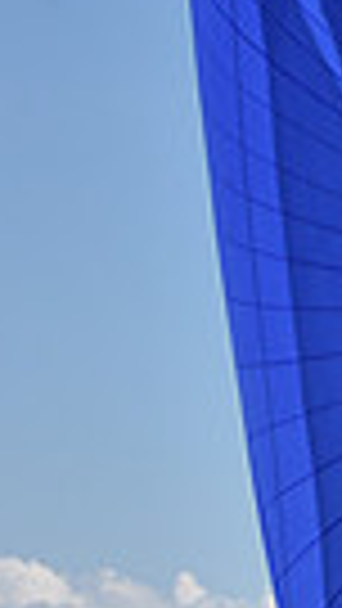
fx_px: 5075
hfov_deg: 3.7
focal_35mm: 315
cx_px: 1292
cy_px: 484
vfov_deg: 6.8
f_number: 9
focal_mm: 70
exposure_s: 1/1250
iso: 320
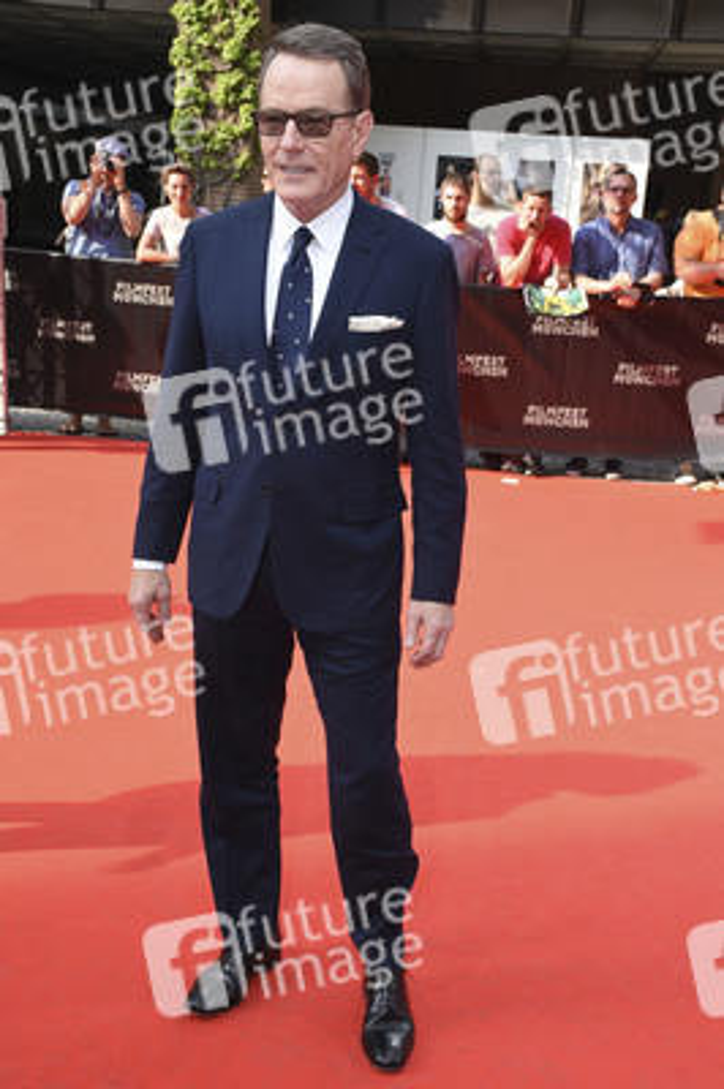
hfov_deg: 33.0
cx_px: 362
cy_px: 544
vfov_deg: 48.0
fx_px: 1224
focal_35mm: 40
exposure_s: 1/160
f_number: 7.1
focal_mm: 27
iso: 200
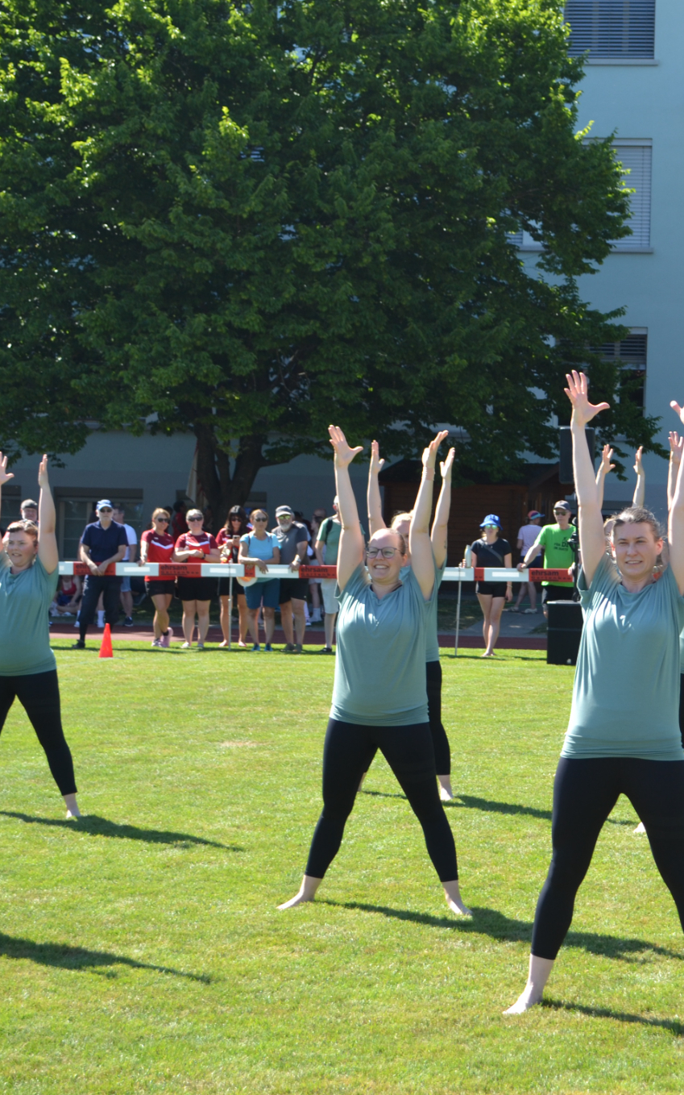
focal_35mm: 83
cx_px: 706
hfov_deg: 15.4
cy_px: 549
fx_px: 2475
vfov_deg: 24.9
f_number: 5.6
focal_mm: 36
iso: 100
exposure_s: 1/125
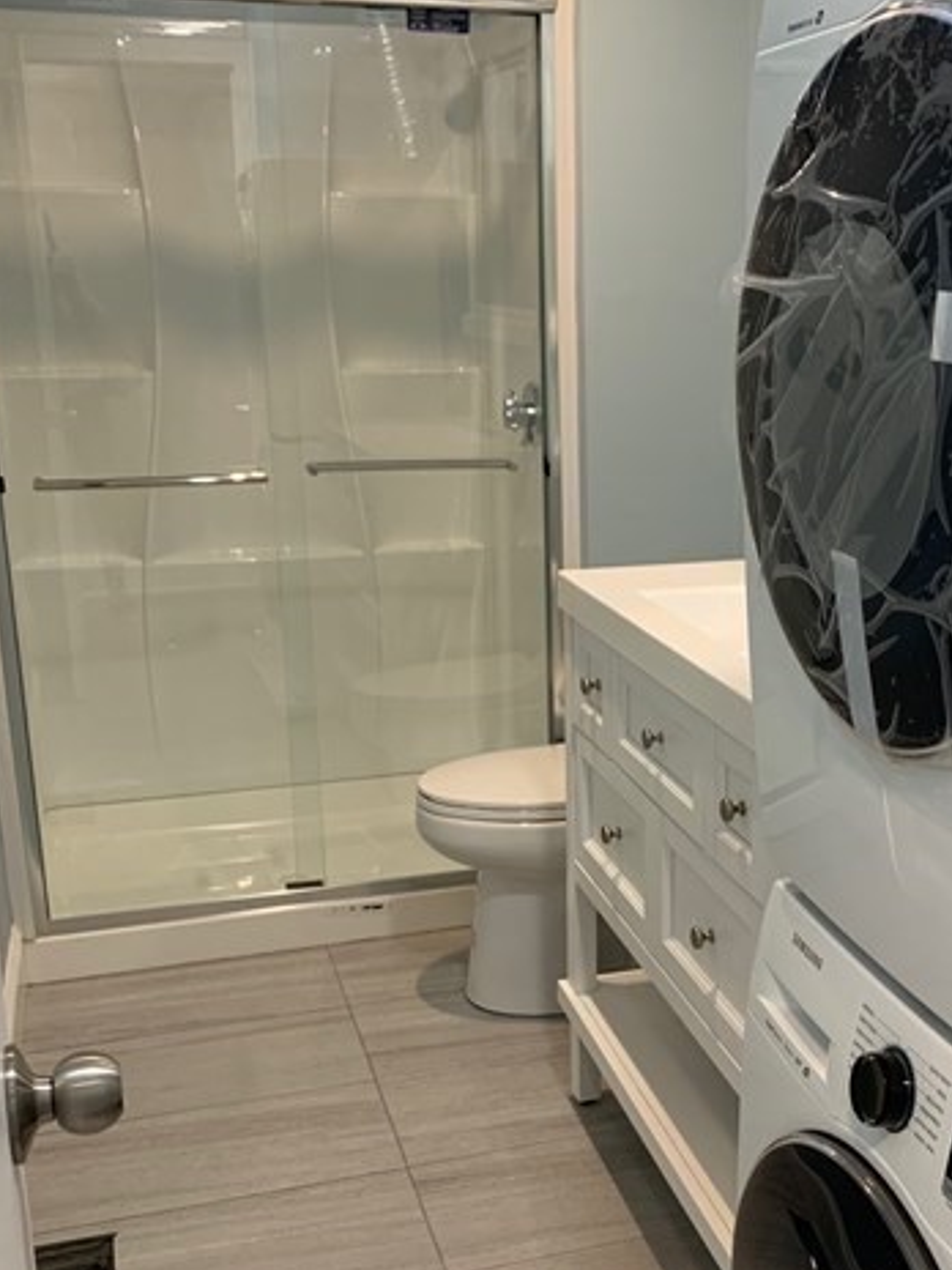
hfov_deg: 33.3
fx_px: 1577
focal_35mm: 43
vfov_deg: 43.7
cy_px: 739
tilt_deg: -16.3
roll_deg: +0.8
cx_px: 624
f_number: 1.8
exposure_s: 1/60
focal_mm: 4.25
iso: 125
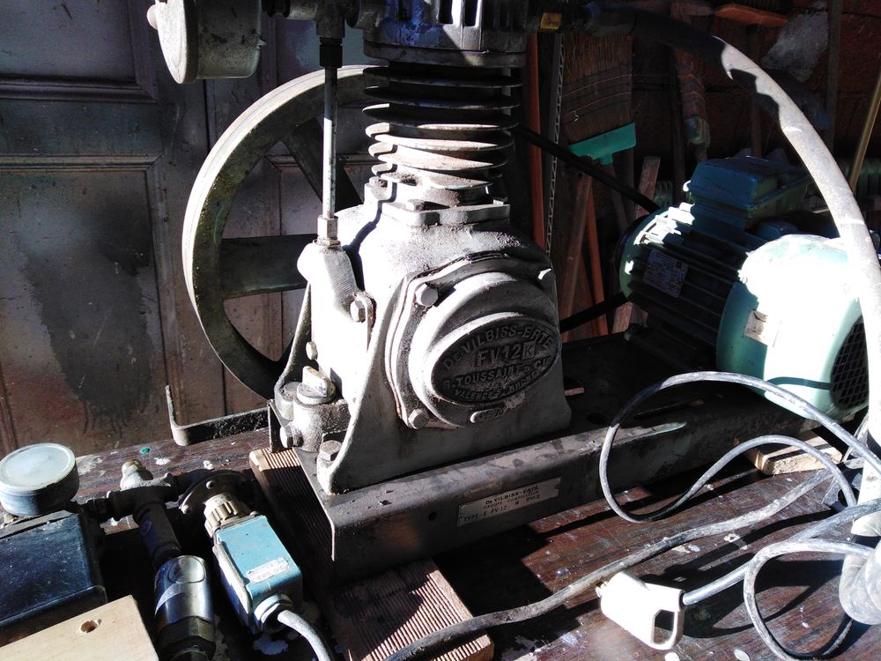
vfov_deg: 53.1
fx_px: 662
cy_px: 330
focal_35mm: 26
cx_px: 440
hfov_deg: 67.3
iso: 100
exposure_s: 1/143
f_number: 2.2
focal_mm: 3.46
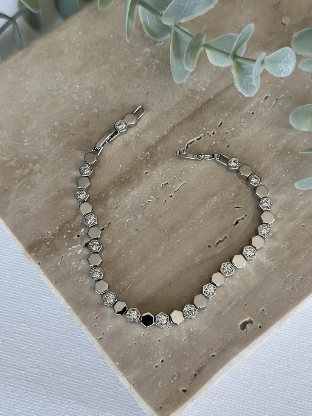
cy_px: 205
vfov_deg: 38.9
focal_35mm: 49
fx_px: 589
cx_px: 157
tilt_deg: -70.7
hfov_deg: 29.7
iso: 125
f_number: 1.78
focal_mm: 6.86
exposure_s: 1/121
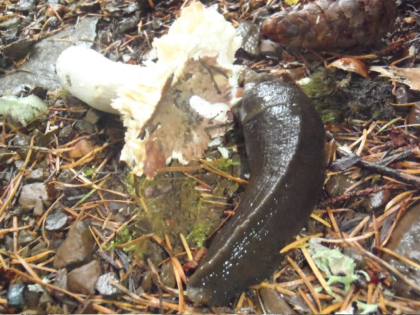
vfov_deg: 38.7
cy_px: 158
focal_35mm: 37
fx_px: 449
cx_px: 210
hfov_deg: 50.1
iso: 1600
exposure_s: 1/25
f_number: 4.7
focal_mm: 6.64
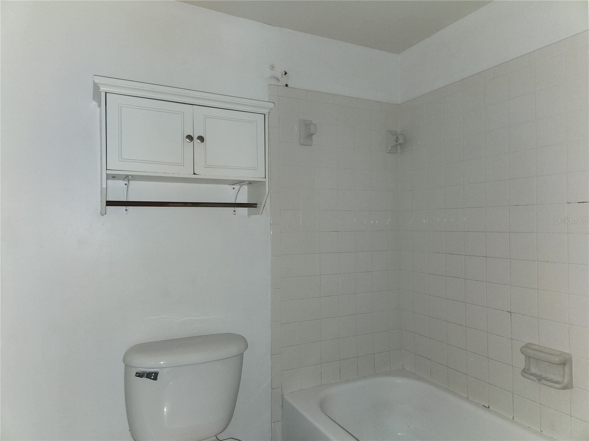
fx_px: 391
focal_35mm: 23
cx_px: 294
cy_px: 220
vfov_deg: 58.9
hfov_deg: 73.9
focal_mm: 5.4
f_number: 1.8
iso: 80
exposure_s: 1/40
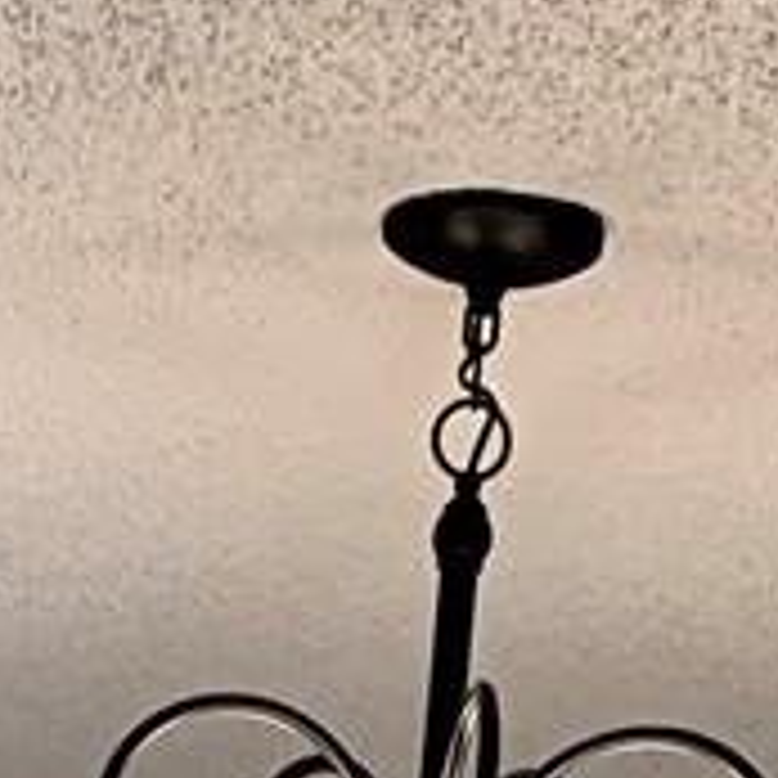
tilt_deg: -8.9
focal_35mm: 212
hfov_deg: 8.1
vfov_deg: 7.1
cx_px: -274
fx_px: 5391
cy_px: 2590
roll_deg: -2.9
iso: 64
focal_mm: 4.25
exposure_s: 1/60
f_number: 1.8
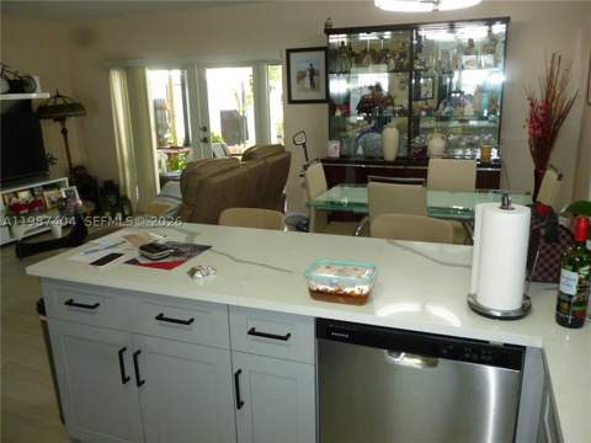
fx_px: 478
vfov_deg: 49.7
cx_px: 296
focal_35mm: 28
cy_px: 222
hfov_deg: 63.4
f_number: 3.1
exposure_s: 1/60
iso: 320
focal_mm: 5
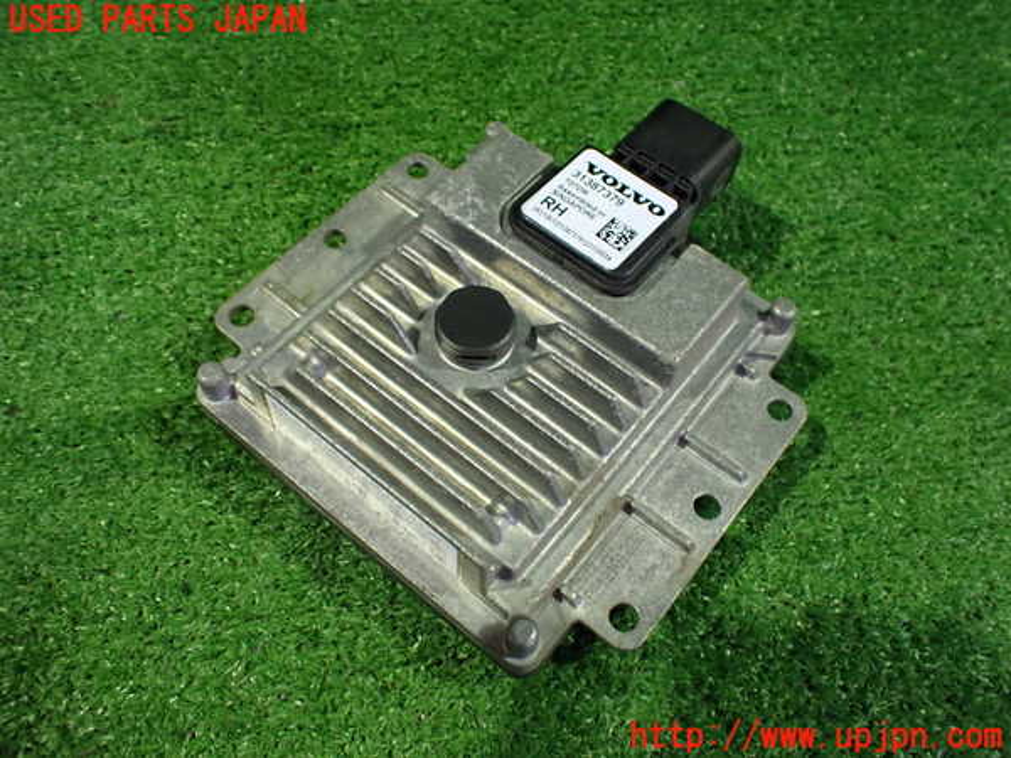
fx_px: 876
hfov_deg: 60.0
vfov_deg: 46.8
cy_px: 379
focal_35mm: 30
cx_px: 506
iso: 800
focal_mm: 5.4
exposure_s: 1/40
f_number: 2.3
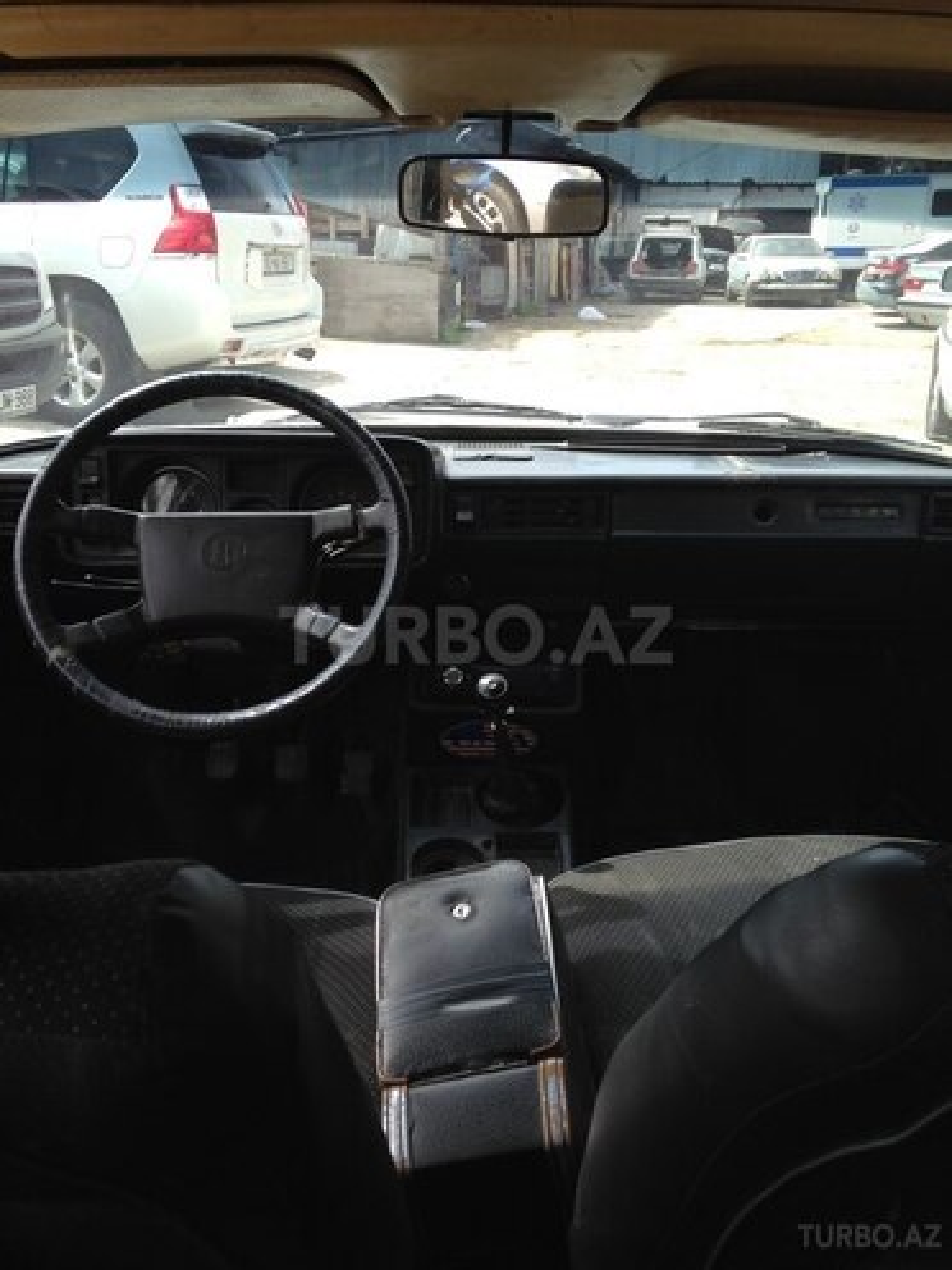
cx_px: 476
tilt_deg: -15.9
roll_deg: -1.6
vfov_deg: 55.4
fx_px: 1210
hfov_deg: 42.9
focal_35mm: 33
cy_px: 635
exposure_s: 1/230
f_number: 2.4
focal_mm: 4.12
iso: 50
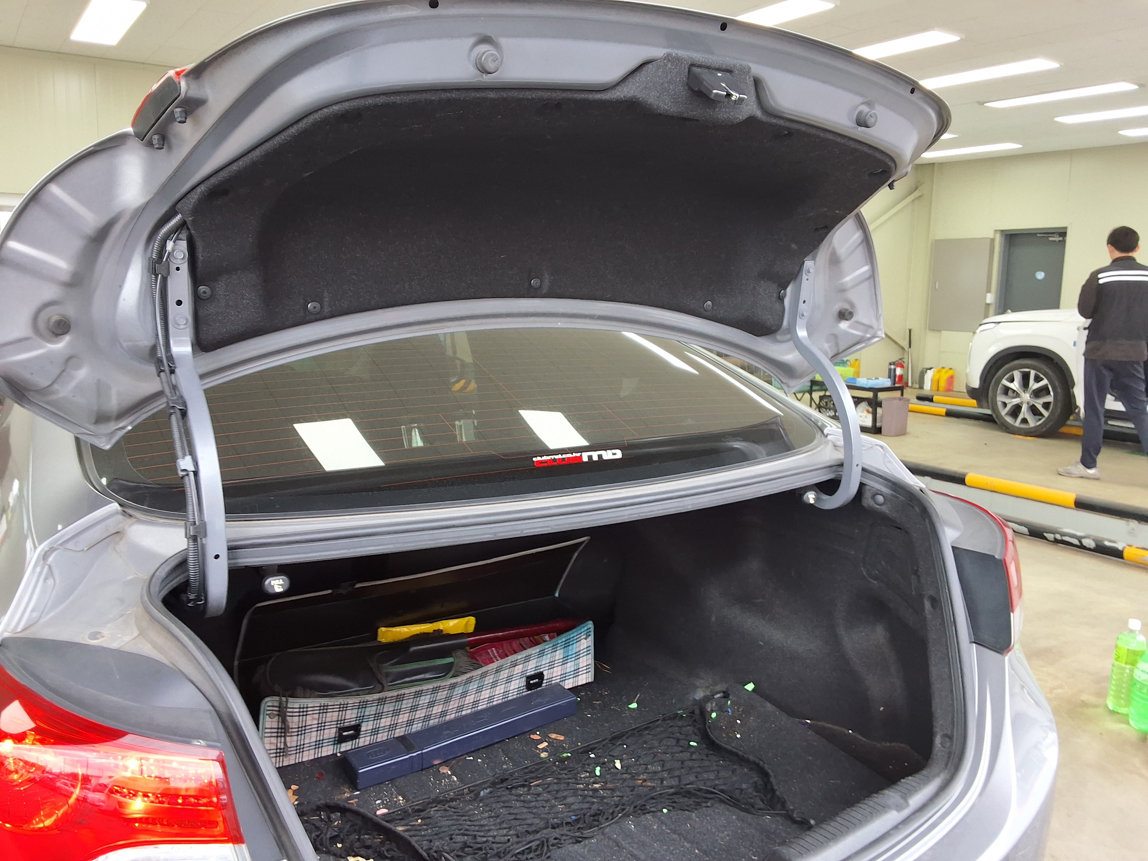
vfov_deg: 49.7
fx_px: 929
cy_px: 430
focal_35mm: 28
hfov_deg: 63.4
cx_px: 574
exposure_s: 1/120
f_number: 1.9
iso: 64
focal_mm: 2.91
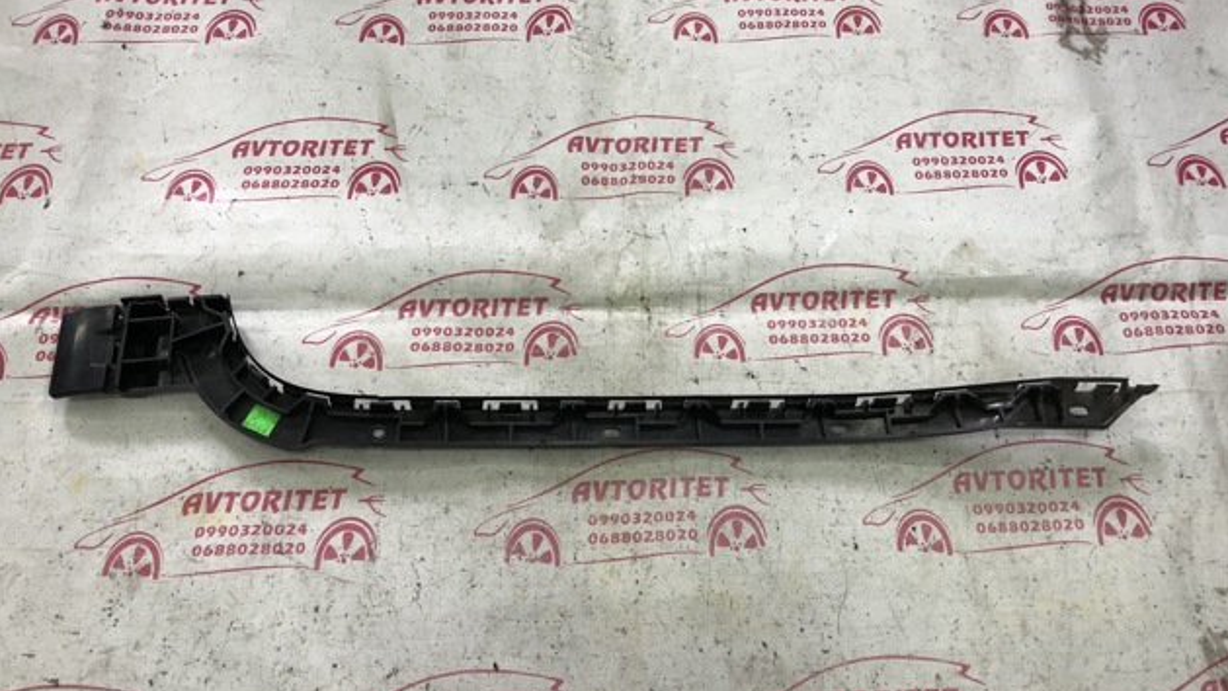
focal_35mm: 31
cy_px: 339
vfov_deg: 37.8
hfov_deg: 62.6
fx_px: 1010
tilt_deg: -67.1
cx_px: 621
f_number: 1.8
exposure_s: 1/33
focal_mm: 4
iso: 32
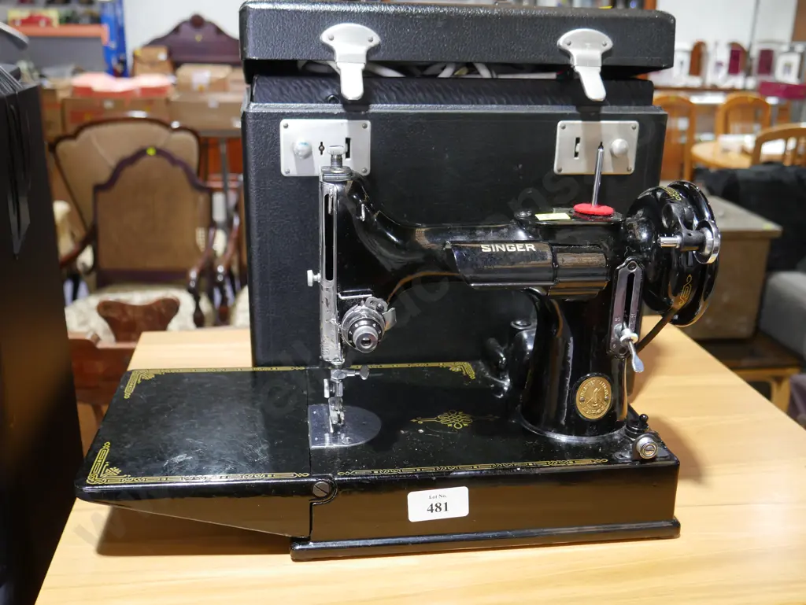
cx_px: 403
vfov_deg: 37.8
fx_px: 885
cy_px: 302
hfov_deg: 49.0
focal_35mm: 38
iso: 640
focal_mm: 19
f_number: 4.1
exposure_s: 1/60
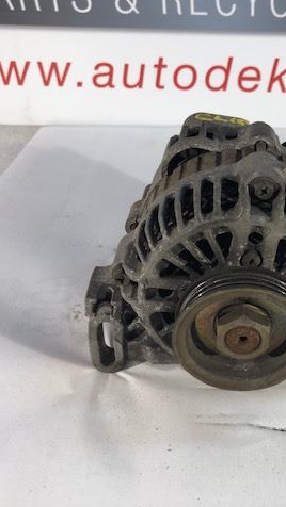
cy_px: 252
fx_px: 552
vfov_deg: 49.4
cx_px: 255
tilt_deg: -35.3
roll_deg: -1.5
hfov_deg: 28.0
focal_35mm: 41
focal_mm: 3.99
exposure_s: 1/50
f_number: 1.8
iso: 32
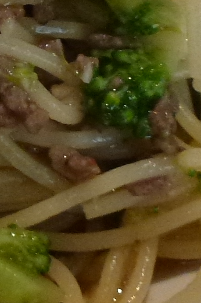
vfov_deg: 16.6
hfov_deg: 10.5
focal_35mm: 123
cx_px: -153
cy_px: 72
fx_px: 1031
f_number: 3.3
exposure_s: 1/60
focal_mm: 4.3
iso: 320
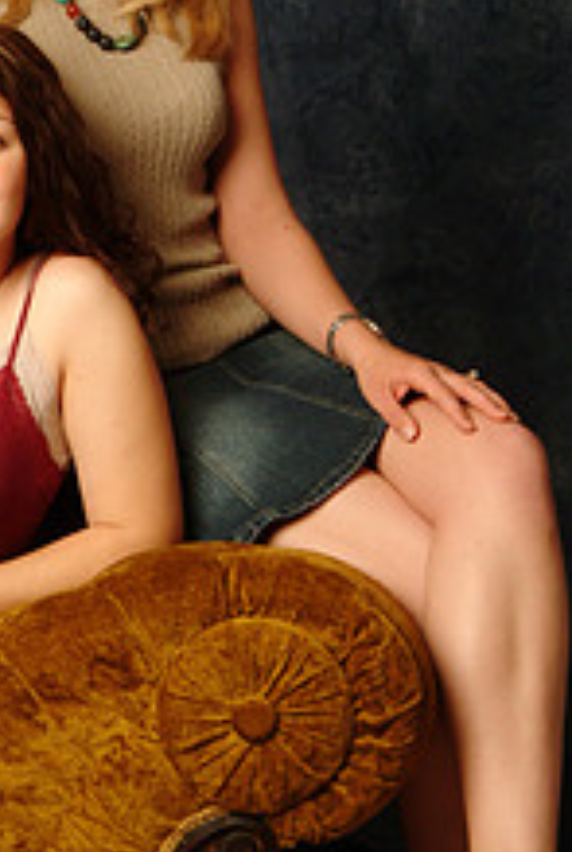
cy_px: 109
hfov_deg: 8.7
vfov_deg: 13.0
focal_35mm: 157
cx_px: -2
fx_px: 3725
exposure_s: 1/125
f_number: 13
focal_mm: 51
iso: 400
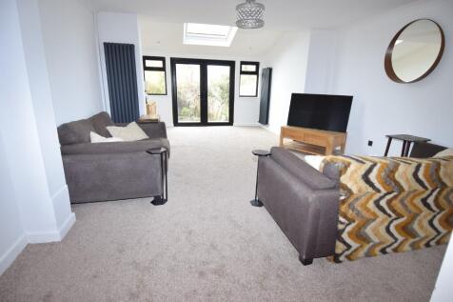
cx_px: 226
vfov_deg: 67.3
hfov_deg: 90.0
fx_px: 226
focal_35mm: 18
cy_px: 151
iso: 400
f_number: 5
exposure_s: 1/100
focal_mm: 12
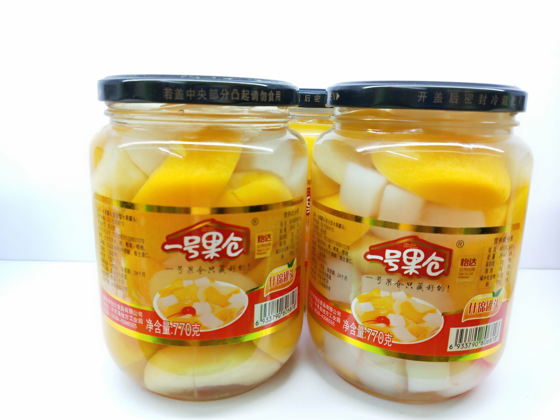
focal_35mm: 23
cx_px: 280
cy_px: 210
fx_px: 372
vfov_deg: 58.9
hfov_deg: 73.9
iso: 50
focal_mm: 3.99
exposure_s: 1/50
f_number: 1.7
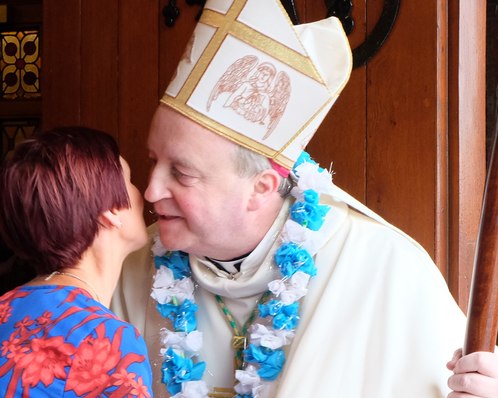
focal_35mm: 80
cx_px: 295
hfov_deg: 23.8
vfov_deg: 19.2
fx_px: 1179
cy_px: 239
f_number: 5
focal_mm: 23.2
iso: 1600
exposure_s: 1/100
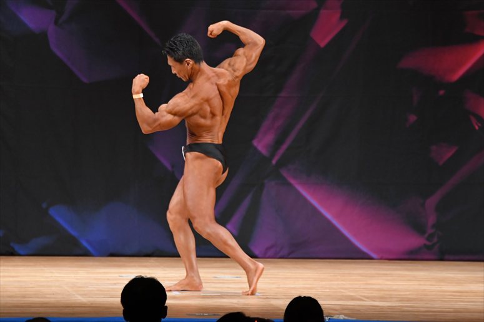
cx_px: 242
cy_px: 161
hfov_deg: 7.2
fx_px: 3830
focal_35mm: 285
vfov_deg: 4.8
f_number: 5.6
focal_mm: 190
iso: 3200
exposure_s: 1/400
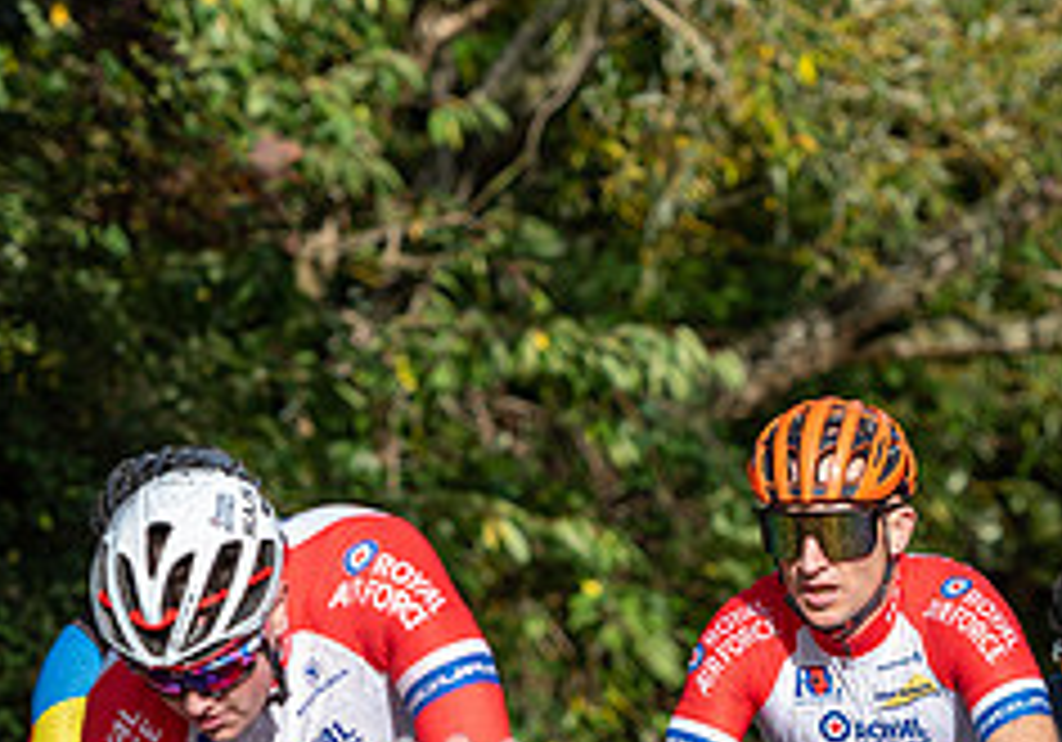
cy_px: 755
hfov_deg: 5.6
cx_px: 896
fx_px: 10871
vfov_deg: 3.9
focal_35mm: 363
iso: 200
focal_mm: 125
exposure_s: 1/1600
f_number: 4
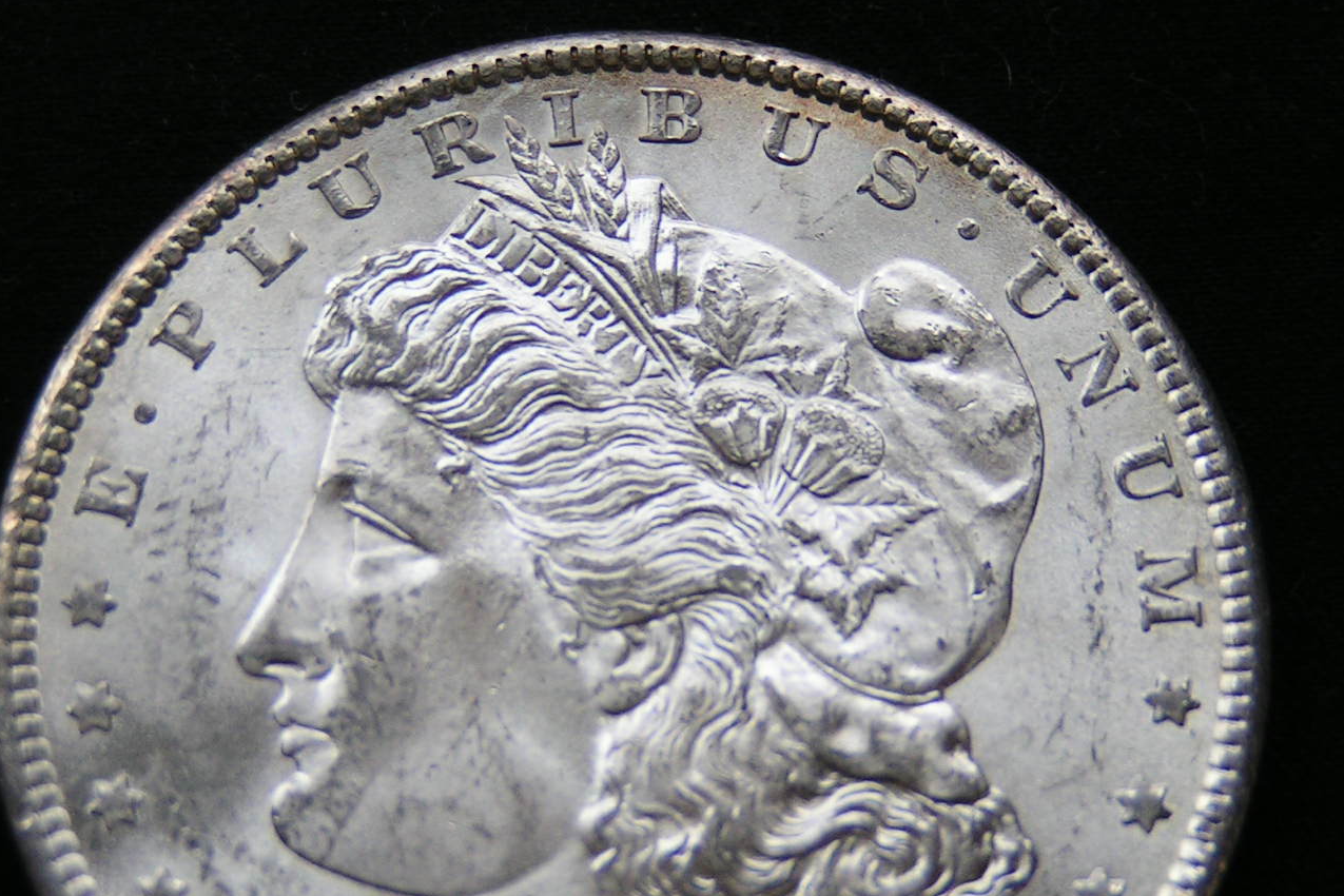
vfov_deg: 11.0
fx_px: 4629
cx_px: 702
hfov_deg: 16.5
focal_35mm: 124
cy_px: 629
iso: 80
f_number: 3.5
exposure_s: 1/100
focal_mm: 14.5
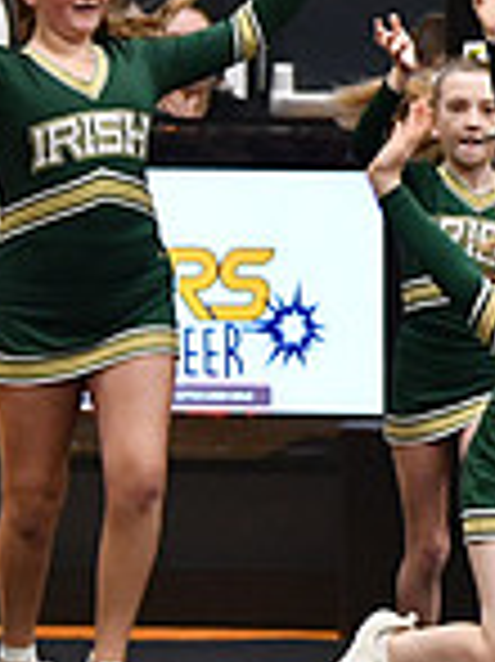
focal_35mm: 638
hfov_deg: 2.3
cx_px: 1269
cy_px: 200
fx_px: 12182
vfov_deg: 3.1
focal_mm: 112
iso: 5000
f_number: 2.8
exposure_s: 1/800
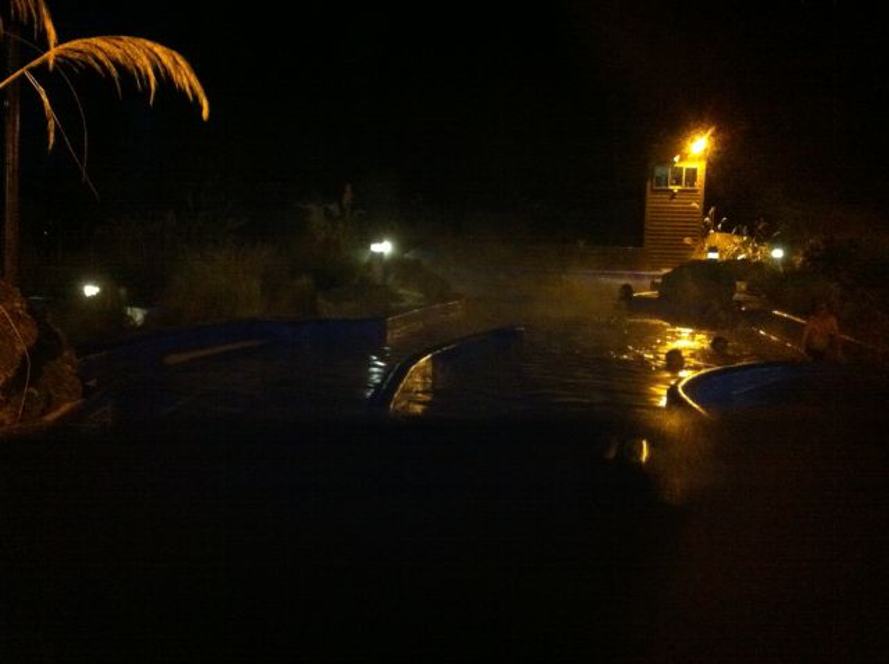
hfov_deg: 52.7
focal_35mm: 35
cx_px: 444
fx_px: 898
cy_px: 332
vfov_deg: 40.6
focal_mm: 3.85
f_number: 2.8
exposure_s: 1/15
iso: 1000
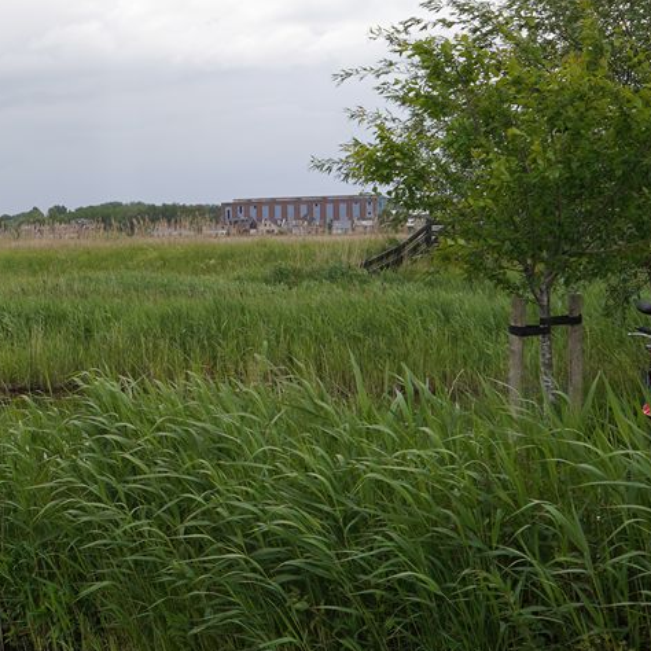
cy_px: 254
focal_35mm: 86
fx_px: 1830
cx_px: -614
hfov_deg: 16.1
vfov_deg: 20.1
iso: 100
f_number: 11
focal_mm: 24
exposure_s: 1/100
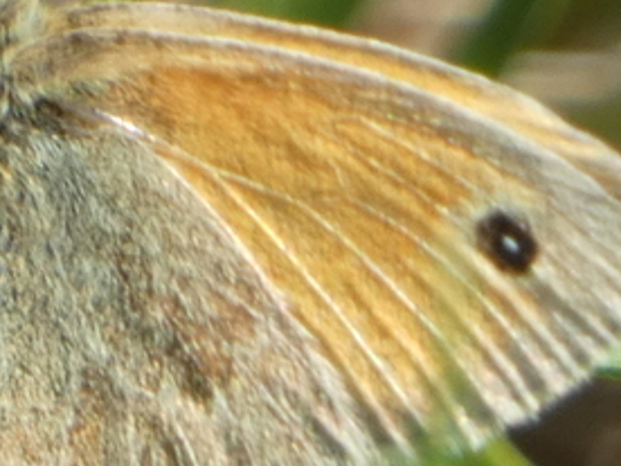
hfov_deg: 1.1
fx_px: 32363
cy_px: 236
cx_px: 147
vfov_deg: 0.8
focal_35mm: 1804
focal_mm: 104.7
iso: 100
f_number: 5.6
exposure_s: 1/100
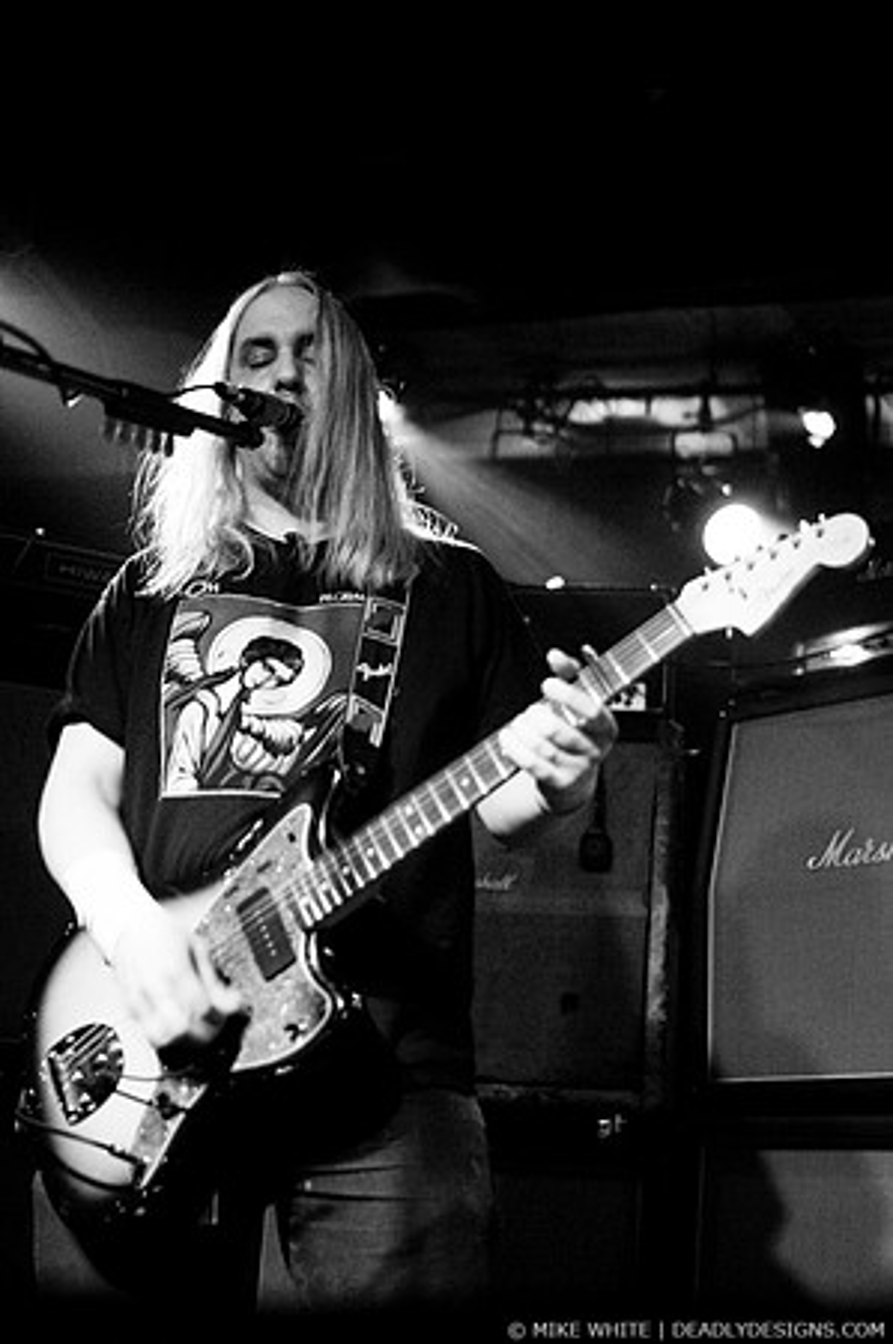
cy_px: 672
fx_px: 1678
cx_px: 446
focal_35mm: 45
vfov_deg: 43.6
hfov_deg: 29.8
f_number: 1.8
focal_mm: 30
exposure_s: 1/40
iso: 1000
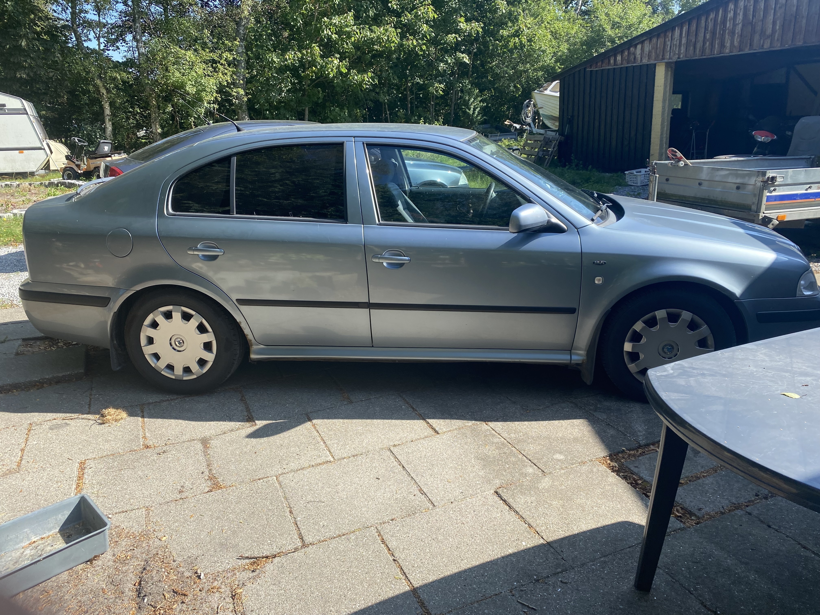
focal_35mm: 26
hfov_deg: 67.3
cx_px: 410
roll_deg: +2.0
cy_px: 308
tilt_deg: -14.2
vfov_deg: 53.1
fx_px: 616
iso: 32
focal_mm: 4.25
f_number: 1.8
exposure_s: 1/934
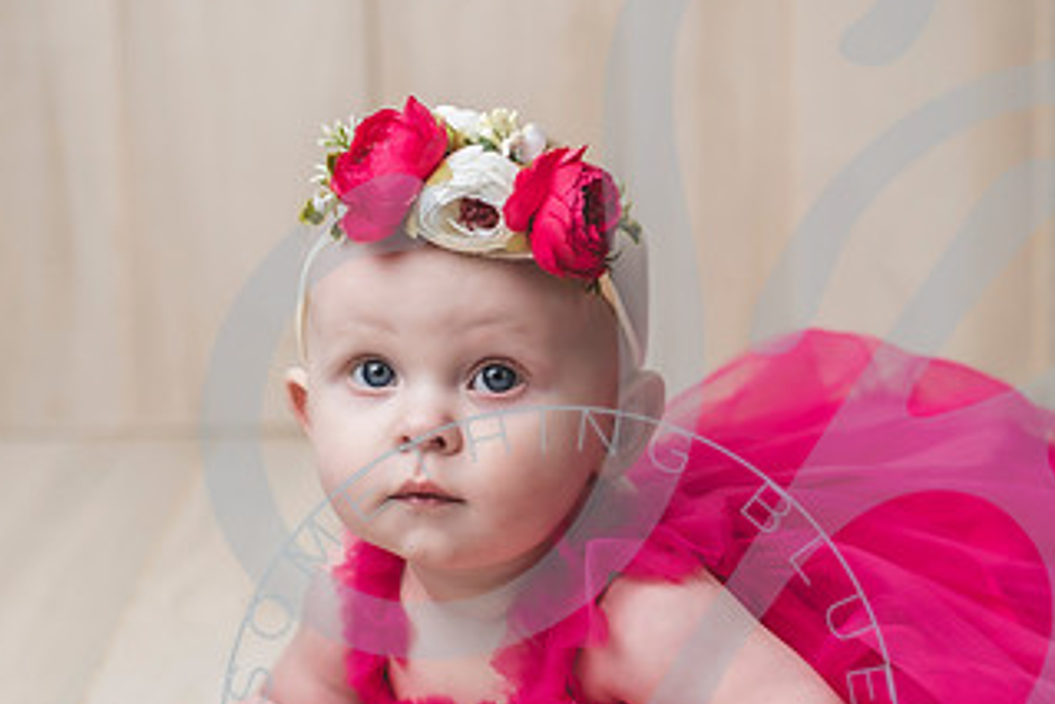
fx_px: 2668
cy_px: 468
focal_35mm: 91
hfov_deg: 22.3
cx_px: 724
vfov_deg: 15.0
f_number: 2.8
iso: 200
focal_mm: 50
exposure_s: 1/200
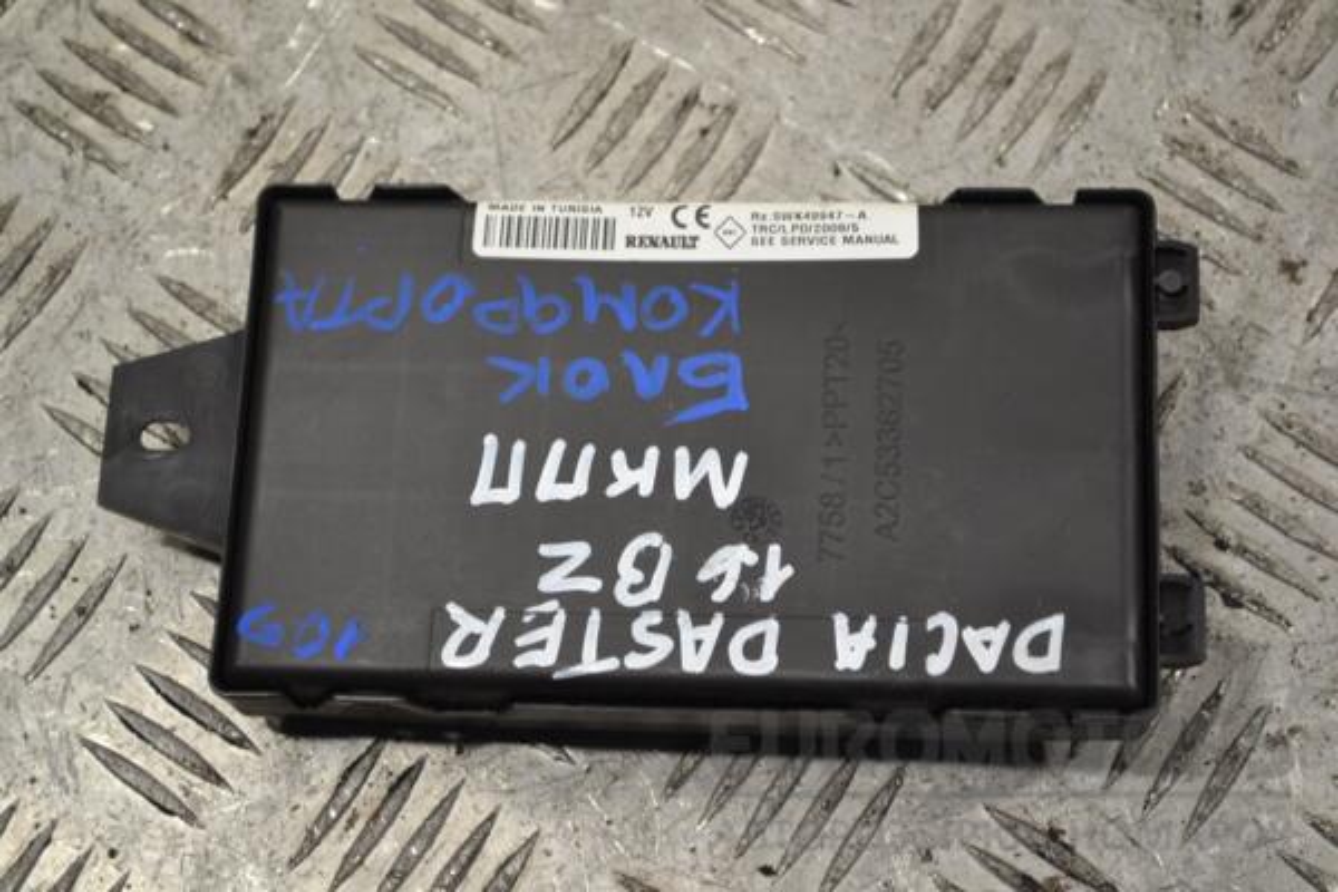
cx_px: 669
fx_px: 2787
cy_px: 446
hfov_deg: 27.0
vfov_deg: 18.2
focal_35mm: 75
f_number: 5.6
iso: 400
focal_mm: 50
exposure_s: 1/80
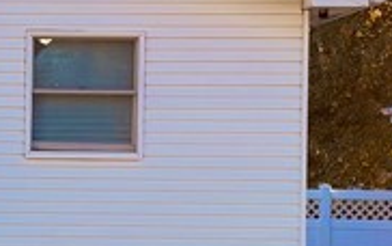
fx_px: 1529
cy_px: 175
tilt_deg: +0.6
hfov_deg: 14.0
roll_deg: -0.9
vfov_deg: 9.2
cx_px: -131
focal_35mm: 143
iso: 64
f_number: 1.8
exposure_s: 1/1133
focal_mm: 6.93
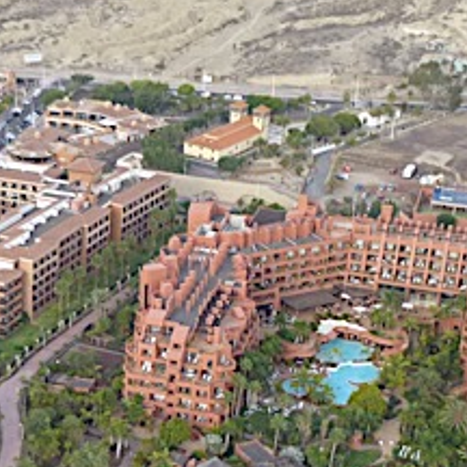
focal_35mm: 82
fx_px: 1252
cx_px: 143
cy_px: 413
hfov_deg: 21.0
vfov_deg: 20.7
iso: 100
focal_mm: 4.5
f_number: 3.1
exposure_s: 1/320
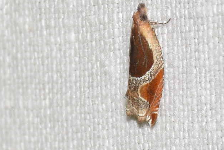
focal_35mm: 323
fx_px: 2012
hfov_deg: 6.4
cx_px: 142
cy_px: 73
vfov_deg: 4.3
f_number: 13
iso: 200
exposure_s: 1/160
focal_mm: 140
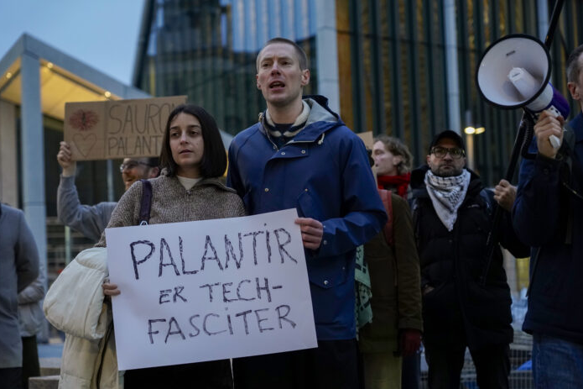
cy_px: 195
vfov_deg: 16.1
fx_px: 1376
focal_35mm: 85
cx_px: 292
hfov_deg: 23.9
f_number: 4
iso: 3200
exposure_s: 1/125
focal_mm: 82
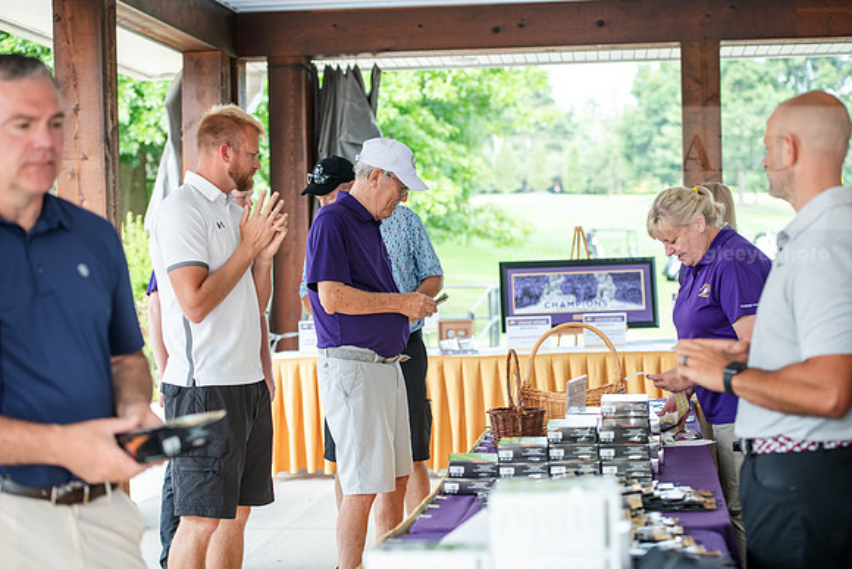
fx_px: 1775
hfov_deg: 27.0
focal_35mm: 75
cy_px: 284
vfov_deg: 18.2
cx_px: 426
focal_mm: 75
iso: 250
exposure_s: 1/200
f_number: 3.5
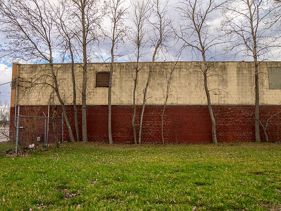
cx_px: 140
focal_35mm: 28
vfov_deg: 49.7
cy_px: 106
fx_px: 227
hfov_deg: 63.4
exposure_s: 1/200
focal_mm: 14
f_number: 8
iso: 400
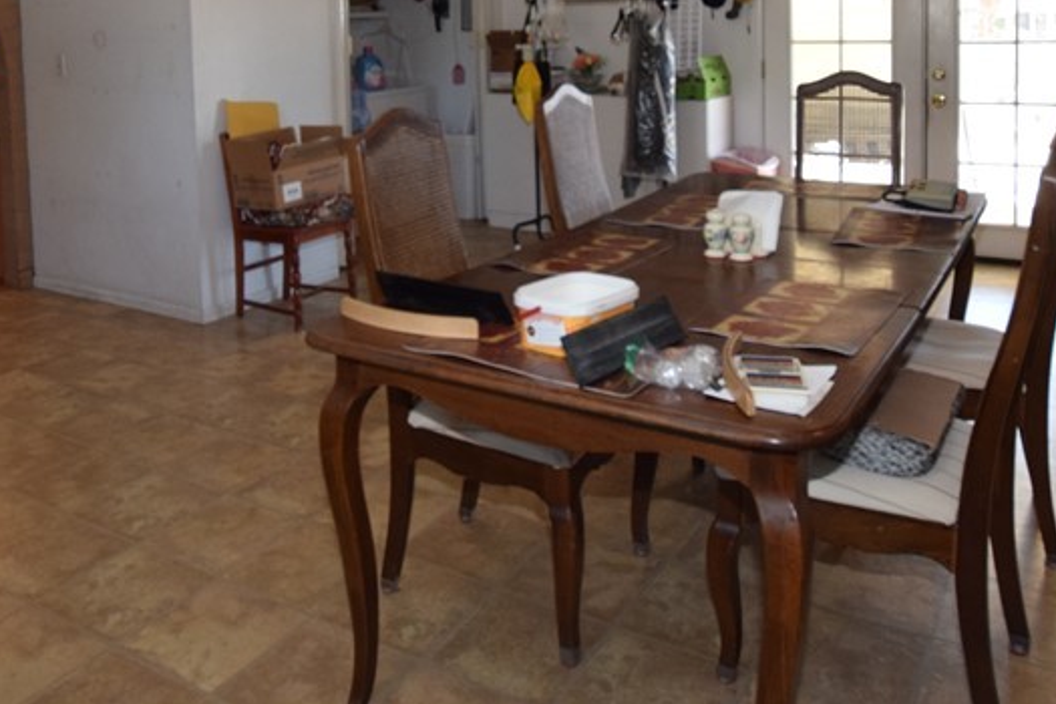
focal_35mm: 31
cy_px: 82
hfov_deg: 60.2
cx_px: 493
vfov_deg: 39.5
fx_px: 909
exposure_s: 1/125
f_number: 5.6
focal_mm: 10
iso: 720
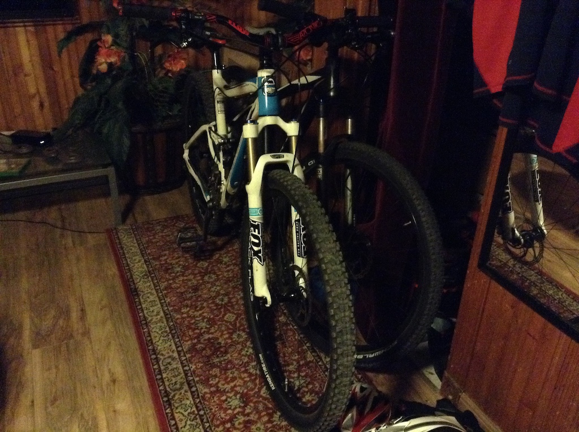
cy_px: 216
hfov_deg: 55.4
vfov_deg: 42.8
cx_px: 290
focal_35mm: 33
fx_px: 551
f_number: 2.4
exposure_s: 1/15
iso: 640
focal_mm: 3.3
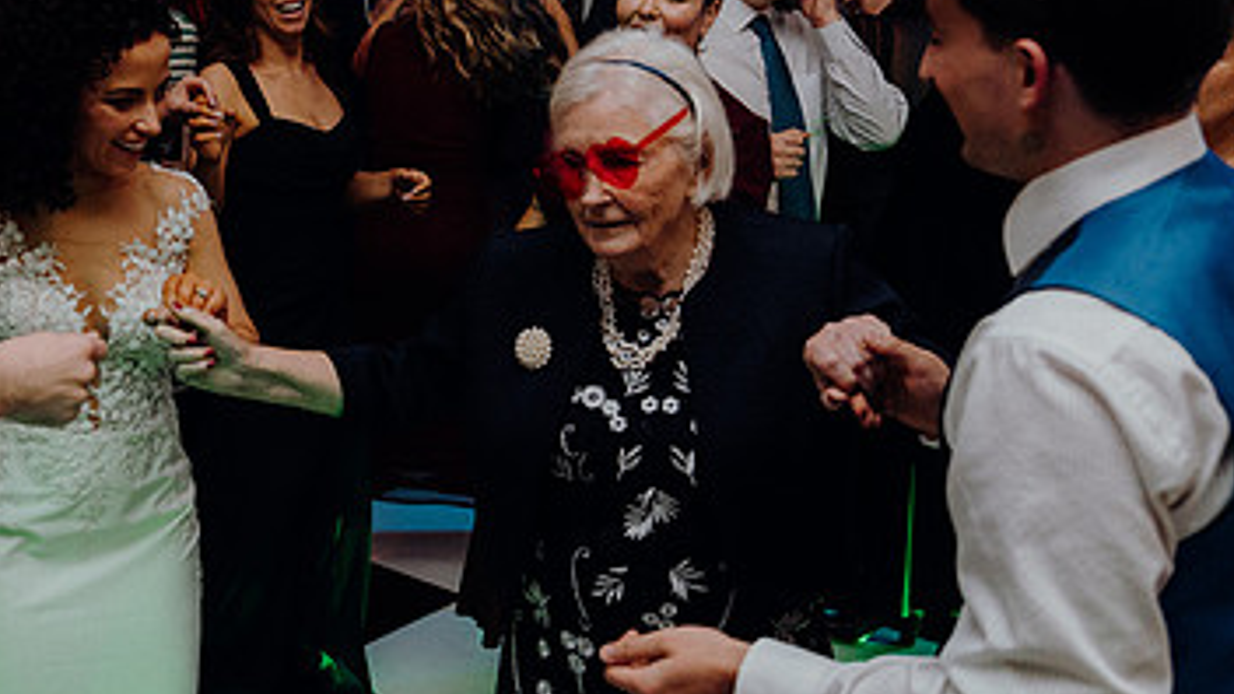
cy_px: 286
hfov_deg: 39.9
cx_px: 277
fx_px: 1636
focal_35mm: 50
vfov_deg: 23.9
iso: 2500
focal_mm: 29
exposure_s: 1/160
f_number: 3.5
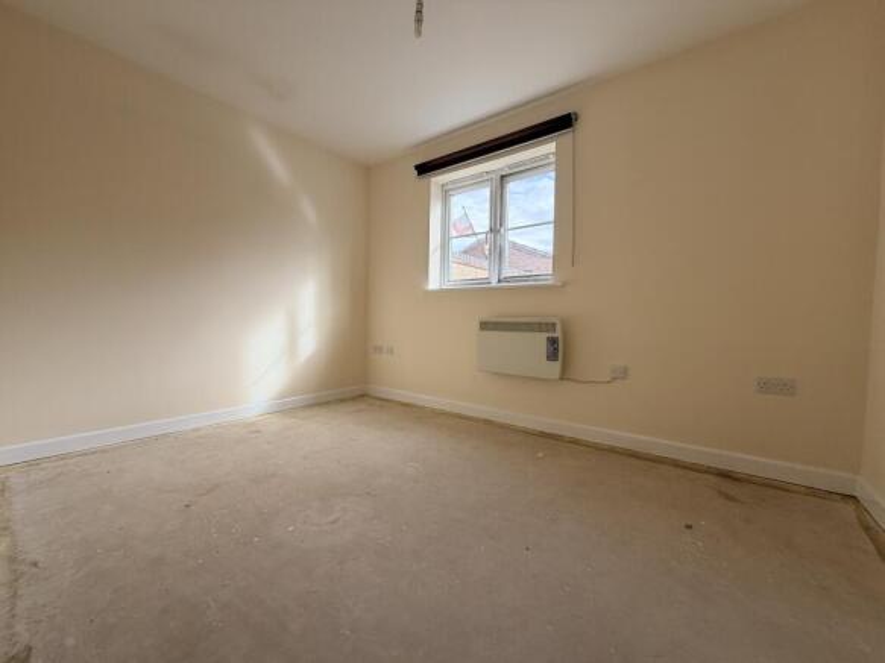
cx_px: 442
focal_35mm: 14
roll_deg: +0.0
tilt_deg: -1.7
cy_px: 332
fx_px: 358
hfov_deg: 102.1
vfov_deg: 85.7
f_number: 2.2
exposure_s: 1/121
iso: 64
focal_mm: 2.22
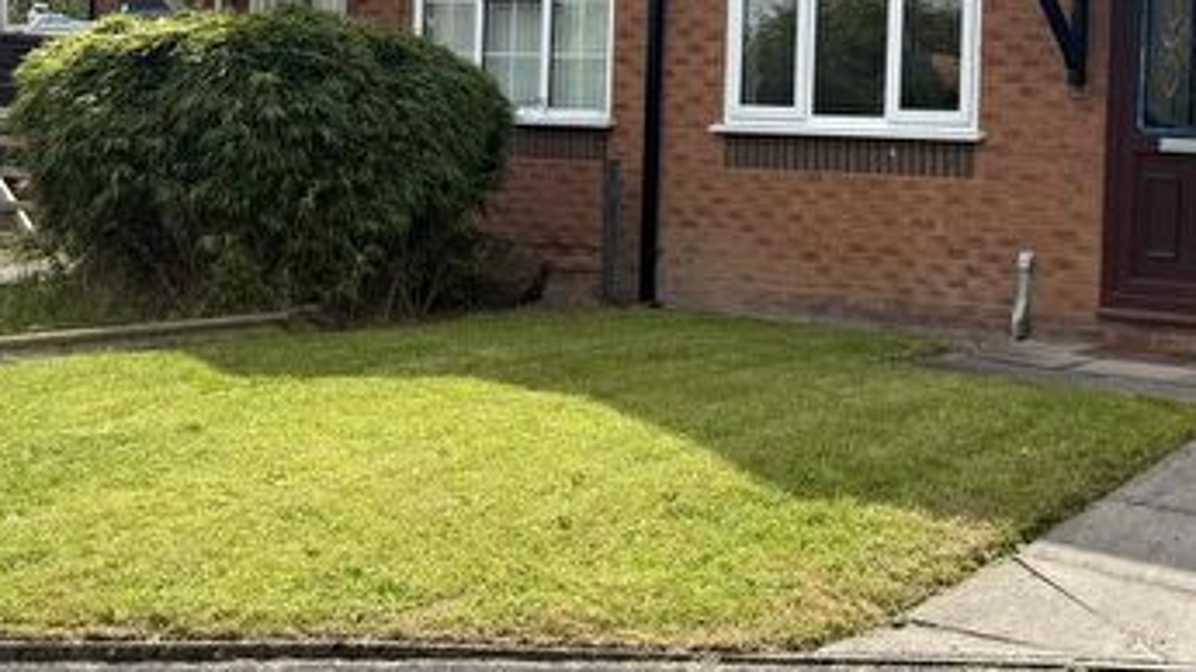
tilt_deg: +0.3
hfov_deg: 36.9
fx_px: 1681
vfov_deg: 22.4
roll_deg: -2.2
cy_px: 147
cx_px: 1057
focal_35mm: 53
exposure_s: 1/4405
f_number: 1.78
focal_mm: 6.76
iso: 80
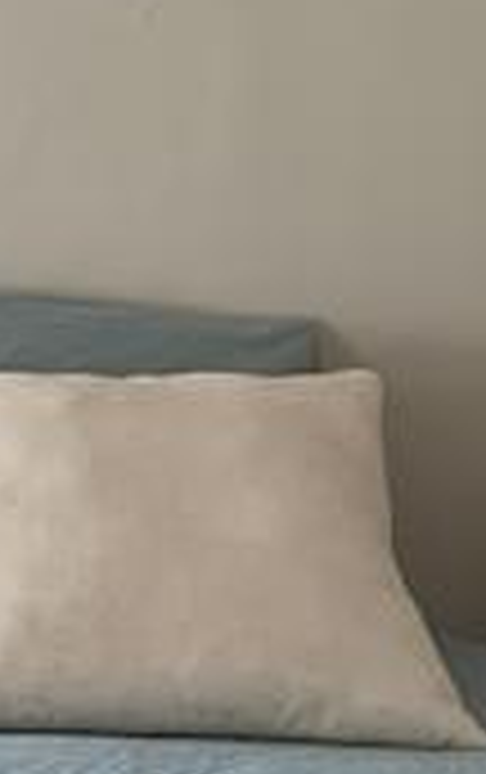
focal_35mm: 128
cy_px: 135
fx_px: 2704
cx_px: -126
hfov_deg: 10.1
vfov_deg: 16.2
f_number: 1.8
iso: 100
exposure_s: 1/84
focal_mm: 4.25
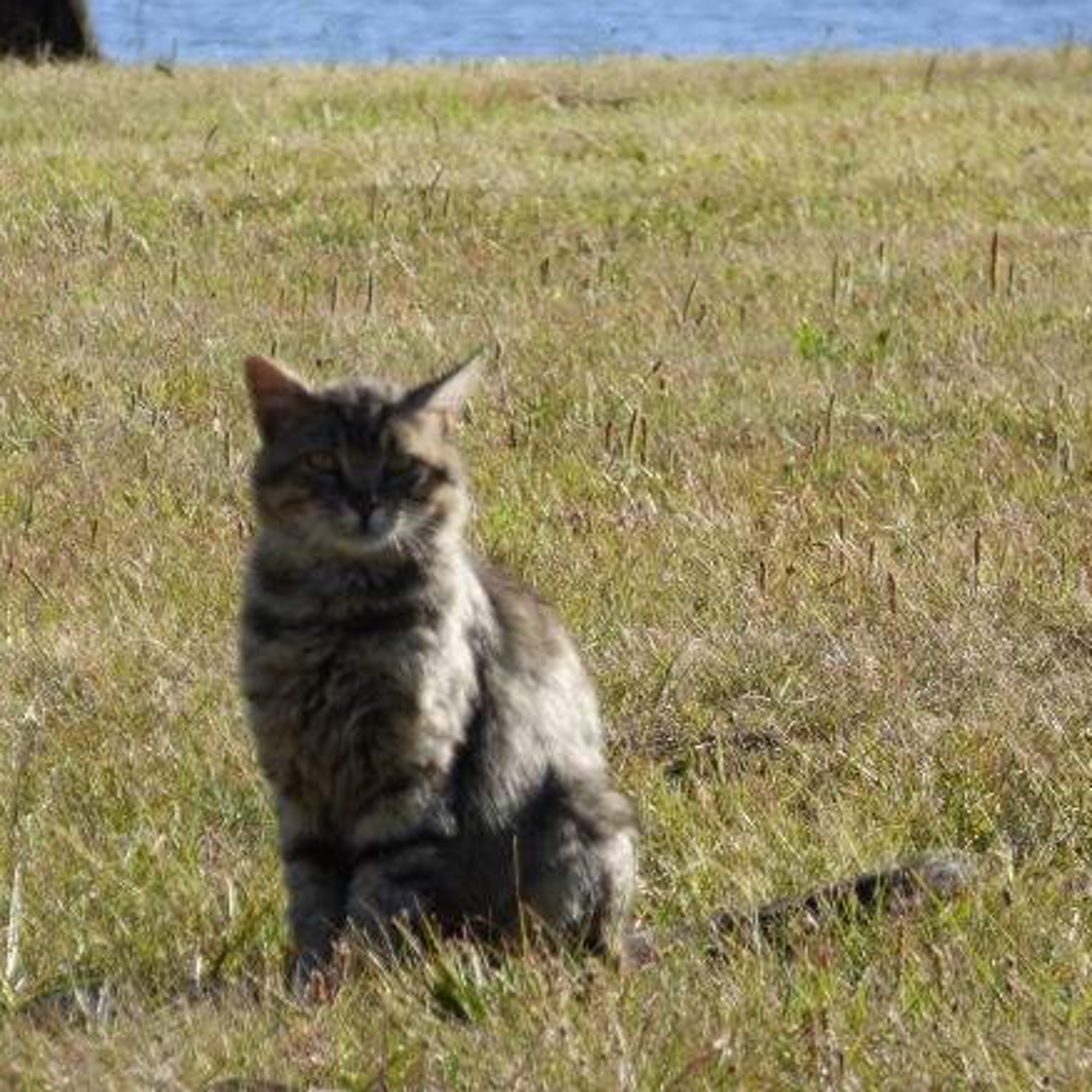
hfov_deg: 2.4
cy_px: 546
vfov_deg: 2.4
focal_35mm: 719
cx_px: 393
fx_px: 25661
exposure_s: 1/320
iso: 100
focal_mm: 98.78
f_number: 5.6
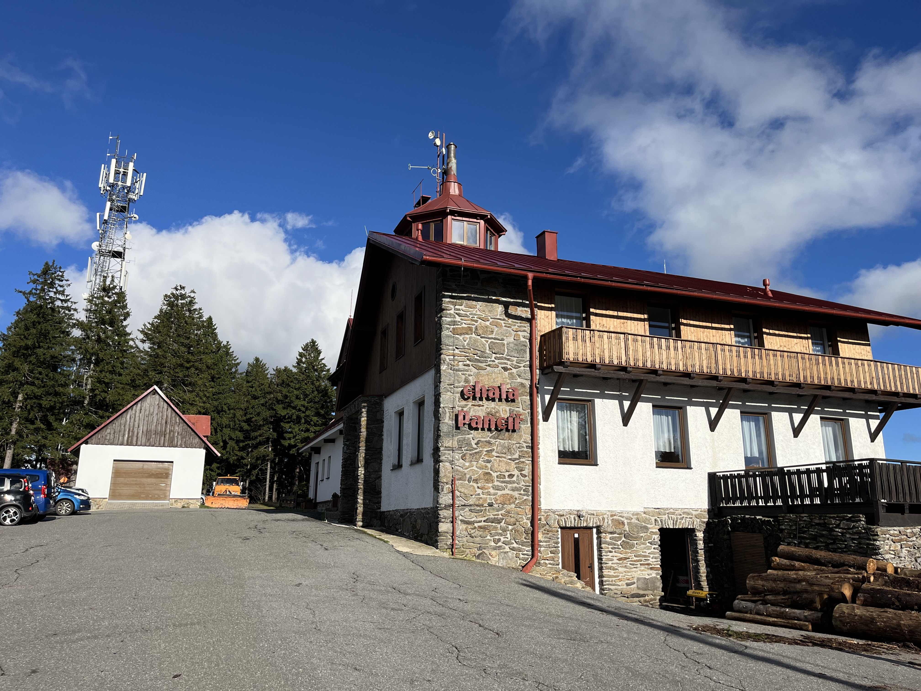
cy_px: 346
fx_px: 692
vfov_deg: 53.1
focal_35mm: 26
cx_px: 460
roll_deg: +0.0
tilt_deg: +13.7
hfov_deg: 67.3
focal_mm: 5.1
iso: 50
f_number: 1.6
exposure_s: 1/4854
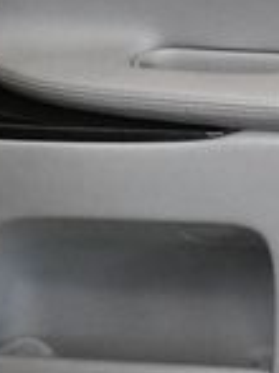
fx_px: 2529
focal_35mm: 235
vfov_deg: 8.4
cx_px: 287
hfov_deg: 6.3
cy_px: 66
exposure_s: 1/125
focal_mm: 28
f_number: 4.2
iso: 2500
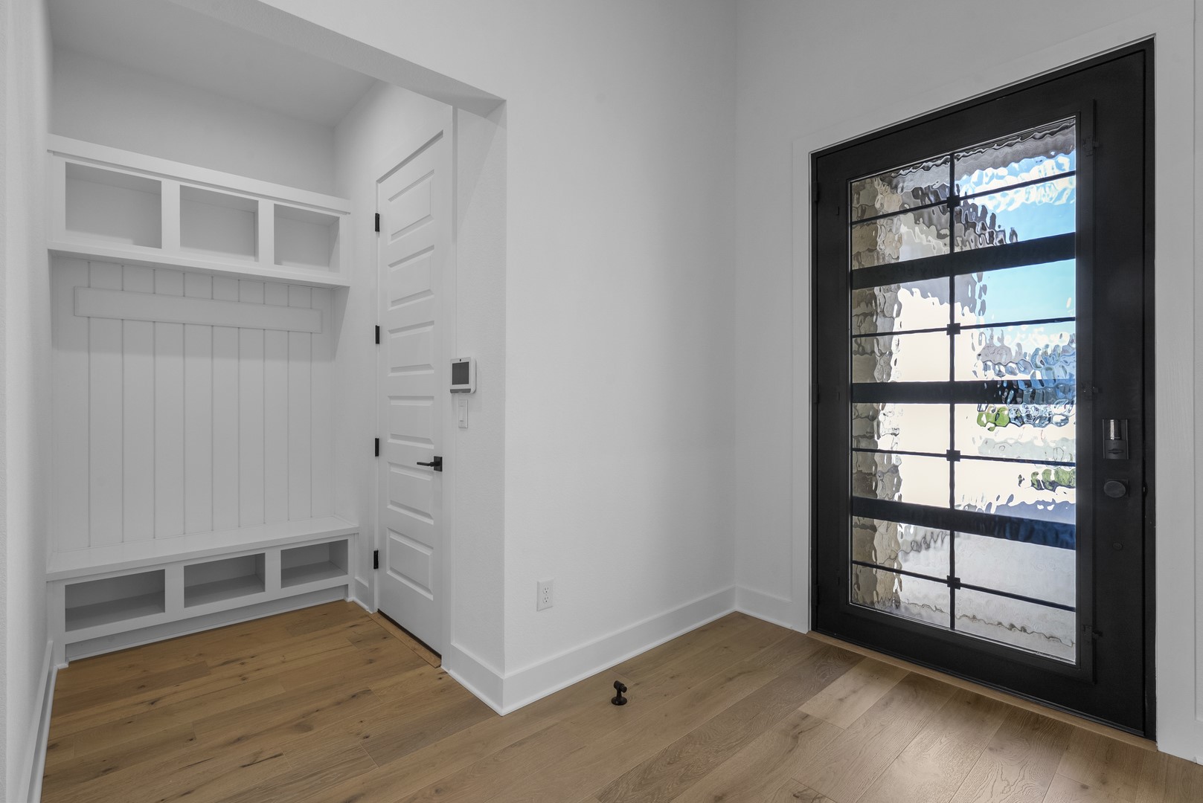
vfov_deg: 70.5
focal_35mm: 17
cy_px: 402
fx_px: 568
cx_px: 602
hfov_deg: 93.2
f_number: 11
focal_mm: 17
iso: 500
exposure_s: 1/4
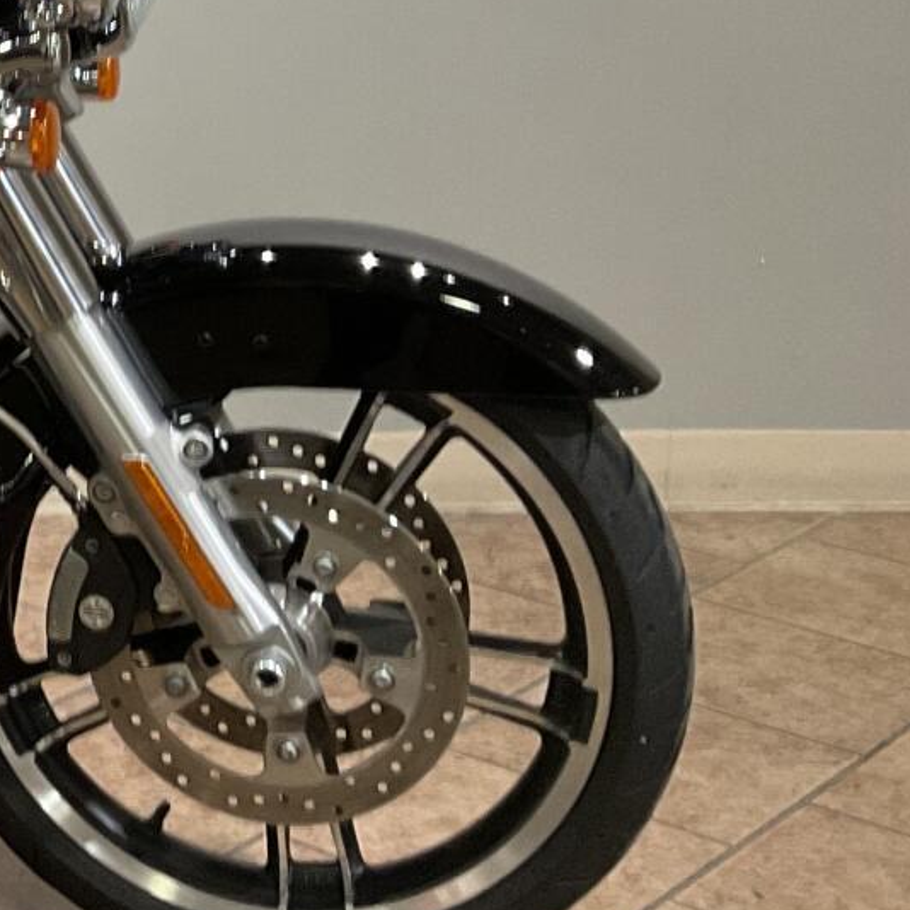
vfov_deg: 17.7
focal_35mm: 96
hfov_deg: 15.3
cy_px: 27
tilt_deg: -11.5
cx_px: -789
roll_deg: +0.2
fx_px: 2855
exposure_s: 1/60
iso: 80
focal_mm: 3
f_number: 1.8
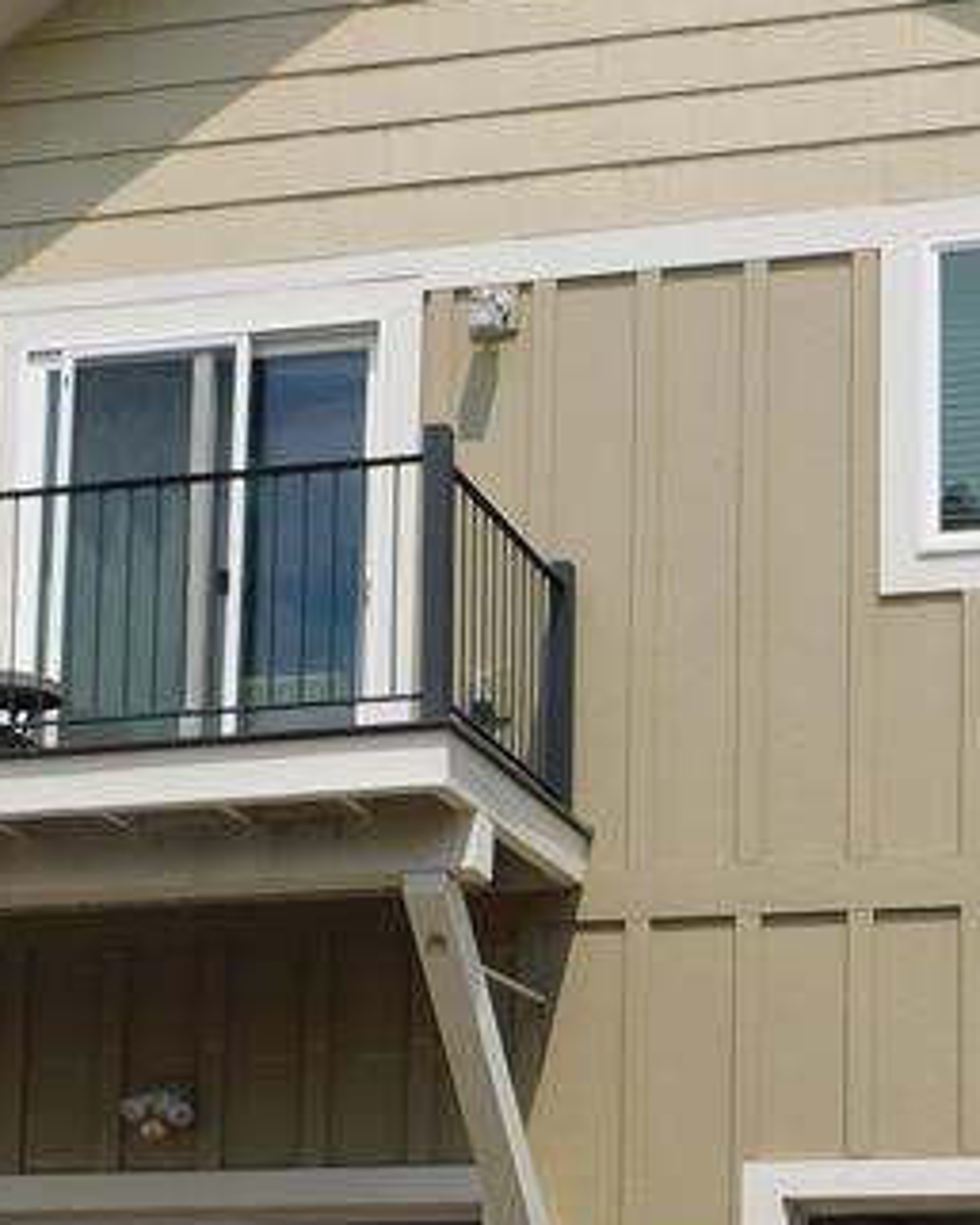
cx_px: 896
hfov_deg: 21.4
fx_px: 2537
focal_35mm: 70
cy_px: 1145
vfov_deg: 26.1
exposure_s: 1/640
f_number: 6.4
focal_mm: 5.3
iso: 125
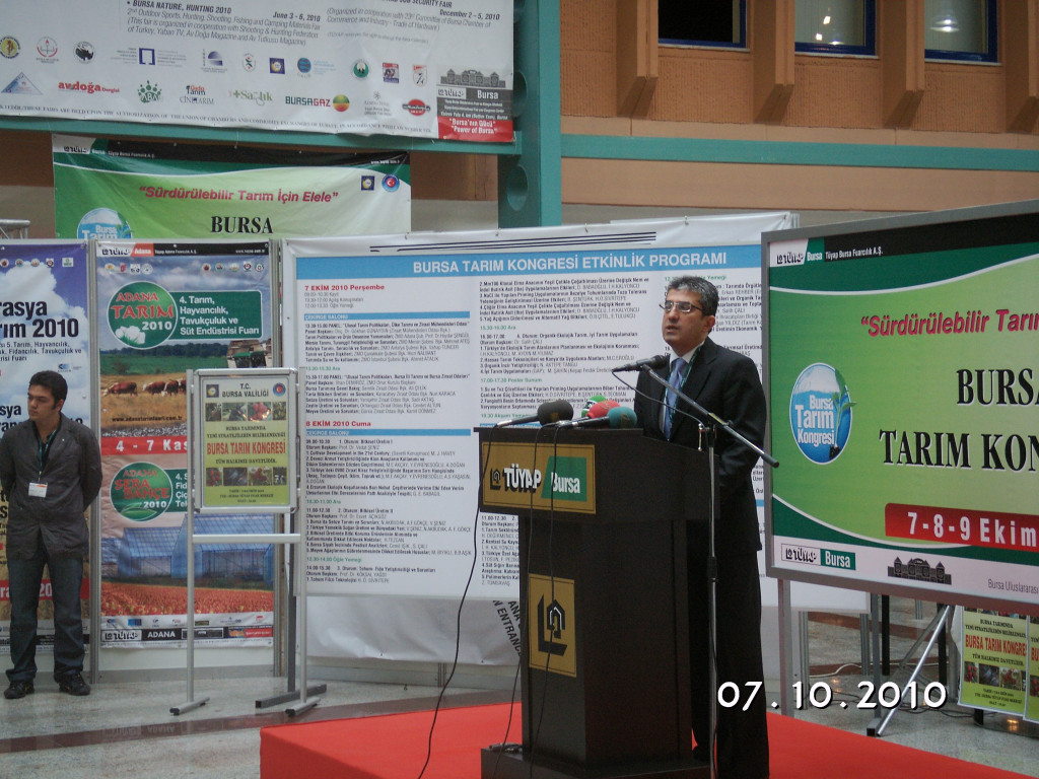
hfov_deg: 30.3
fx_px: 1921
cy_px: 390
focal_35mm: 64
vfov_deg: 22.9
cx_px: 520
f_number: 3.5
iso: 80
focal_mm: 13.5
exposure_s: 1/40
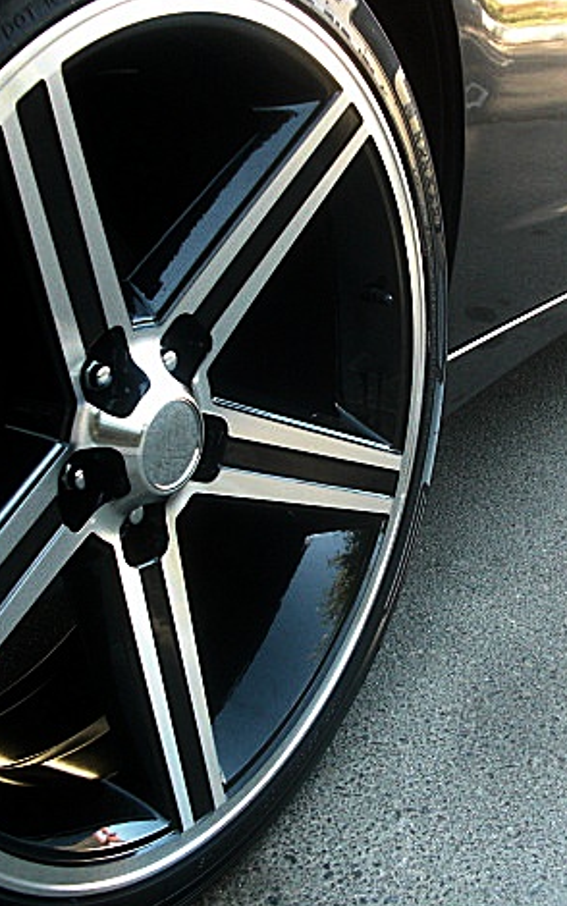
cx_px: 378
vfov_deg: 38.9
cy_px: 447
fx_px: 1285
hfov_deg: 24.8
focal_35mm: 52
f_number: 2.8
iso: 200
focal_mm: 6.3
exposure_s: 1/125
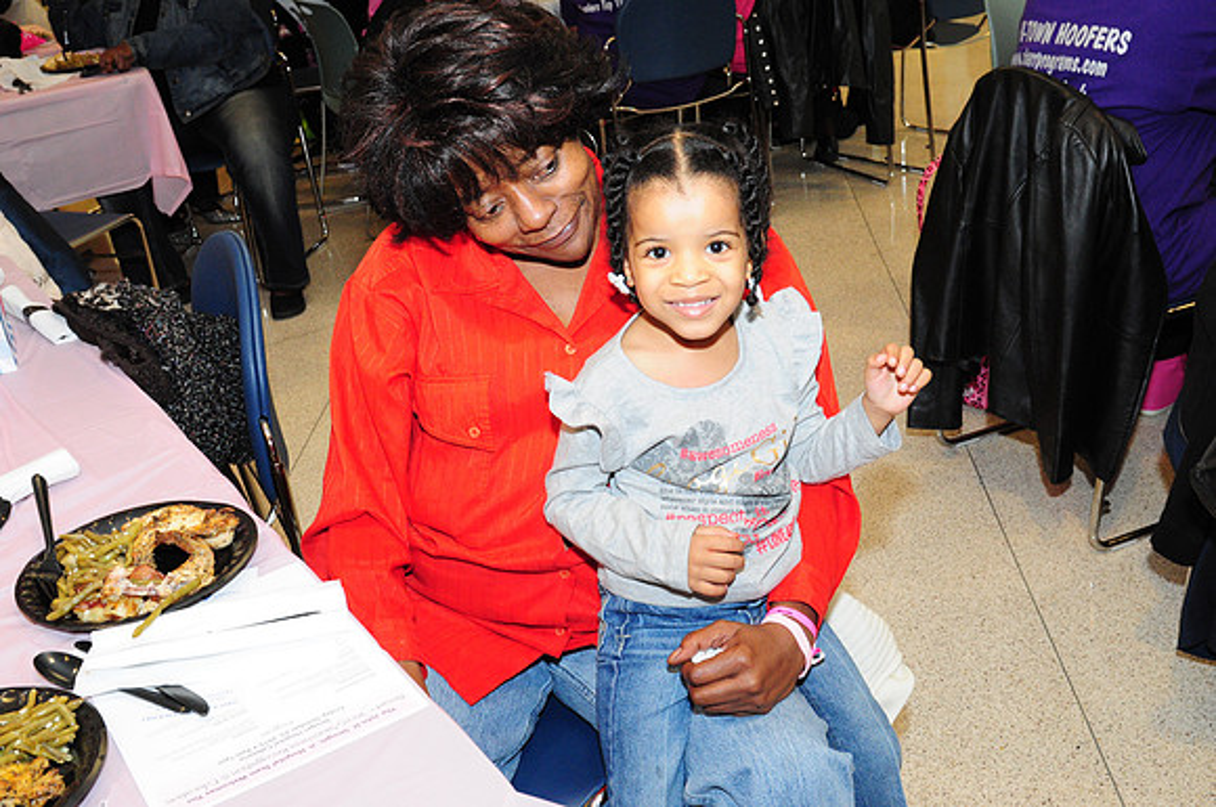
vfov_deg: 32.9
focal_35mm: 40
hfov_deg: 48.0
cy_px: 404
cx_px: 608
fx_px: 1366
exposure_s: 1/60
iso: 1600
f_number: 7.1
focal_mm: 27
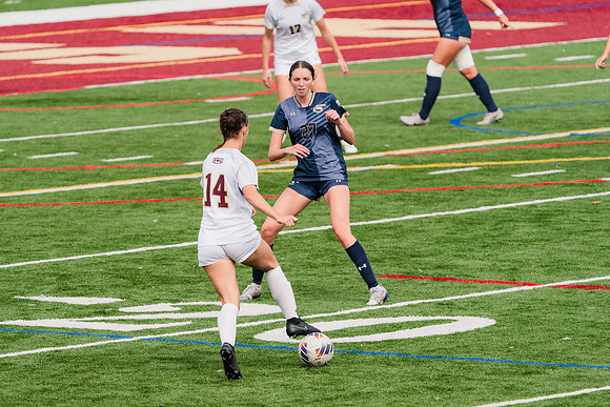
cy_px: 209
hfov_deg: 5.0
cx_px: 244
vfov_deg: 3.3
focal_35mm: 415
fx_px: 7038
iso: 400
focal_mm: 341
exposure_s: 1/1600
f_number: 6.3
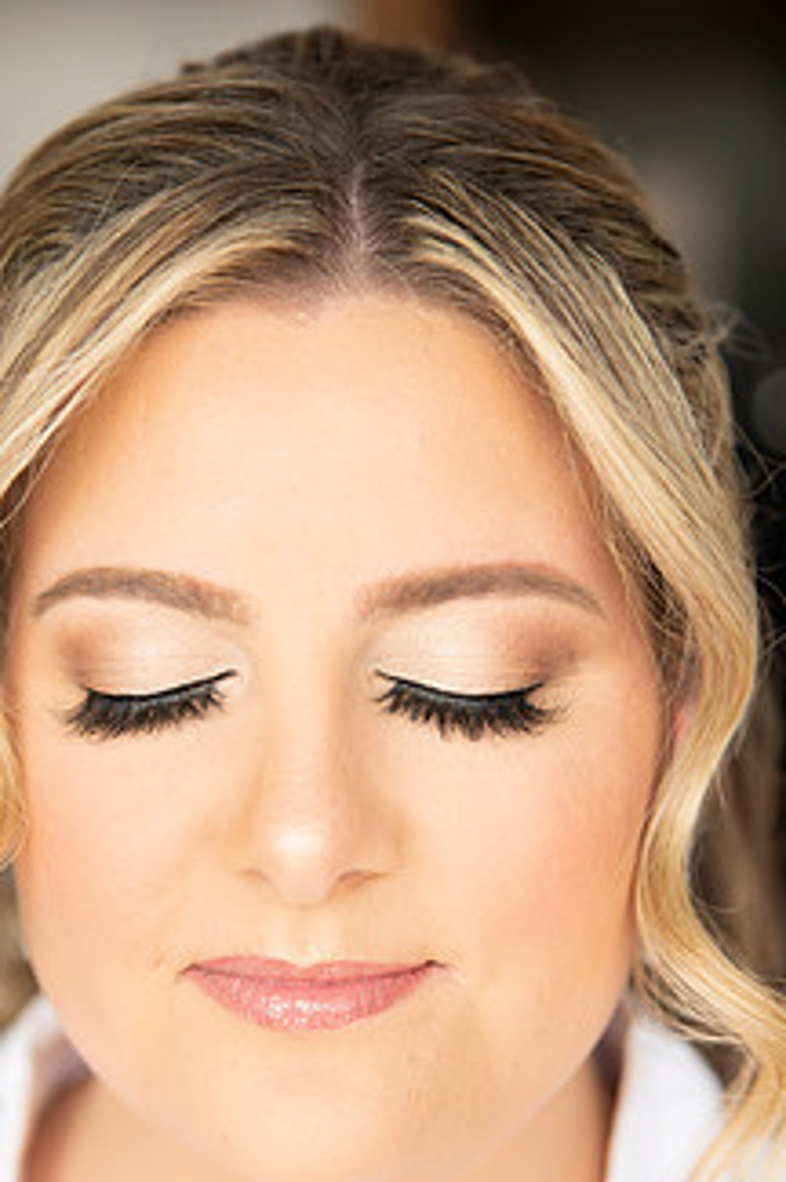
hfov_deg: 14.1
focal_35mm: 97
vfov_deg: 21.0
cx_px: 282
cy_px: 775
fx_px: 3183
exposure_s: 1/160
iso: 400
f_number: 2.8
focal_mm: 70
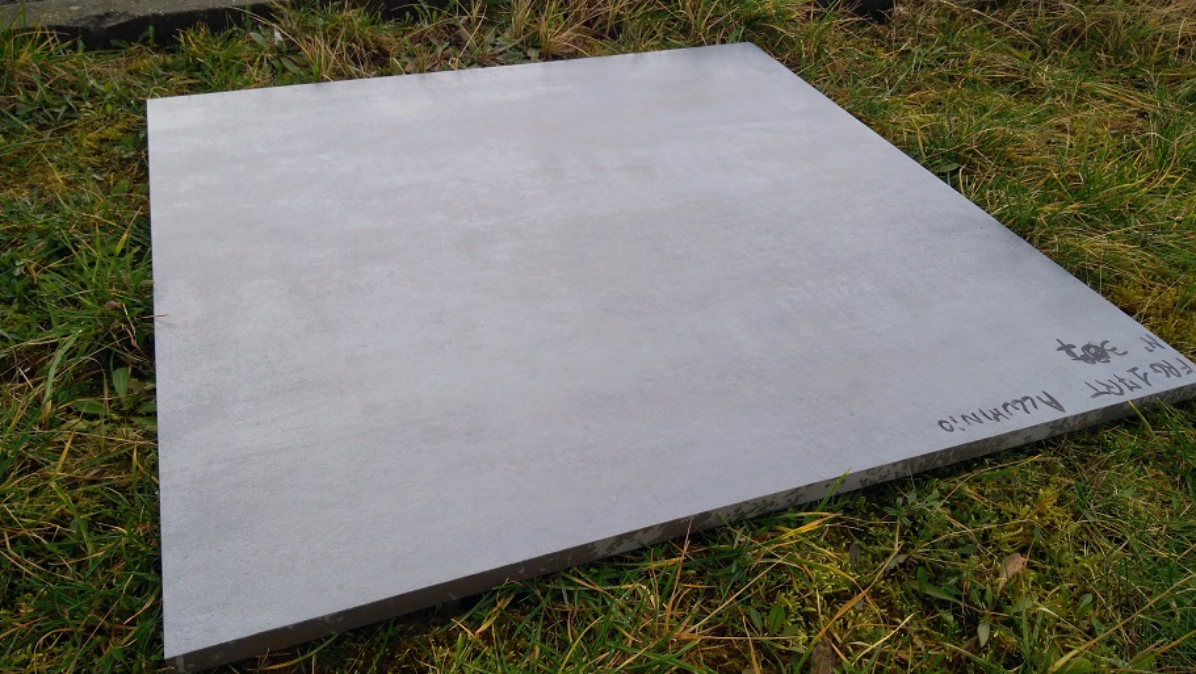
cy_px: 358
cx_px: 597
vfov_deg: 49.5
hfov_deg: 78.7
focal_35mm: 23
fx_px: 730
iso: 100
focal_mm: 3.59
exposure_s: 1/326
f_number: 2
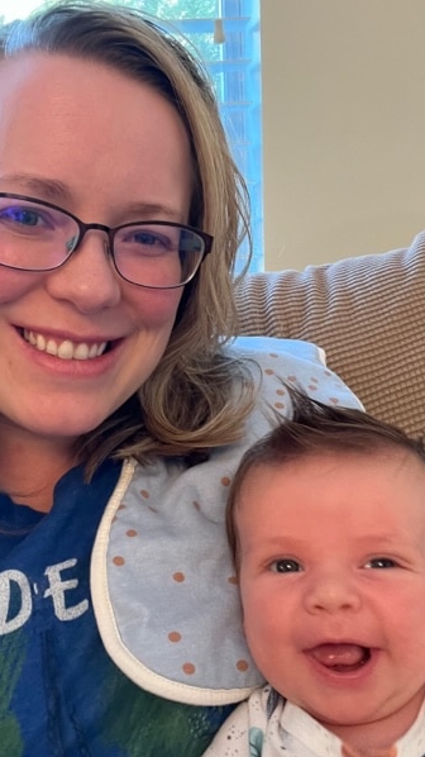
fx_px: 702
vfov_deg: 56.6
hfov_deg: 33.7
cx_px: 195
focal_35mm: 35
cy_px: 385
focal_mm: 2.71
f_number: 2.2
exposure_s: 1/30
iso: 320
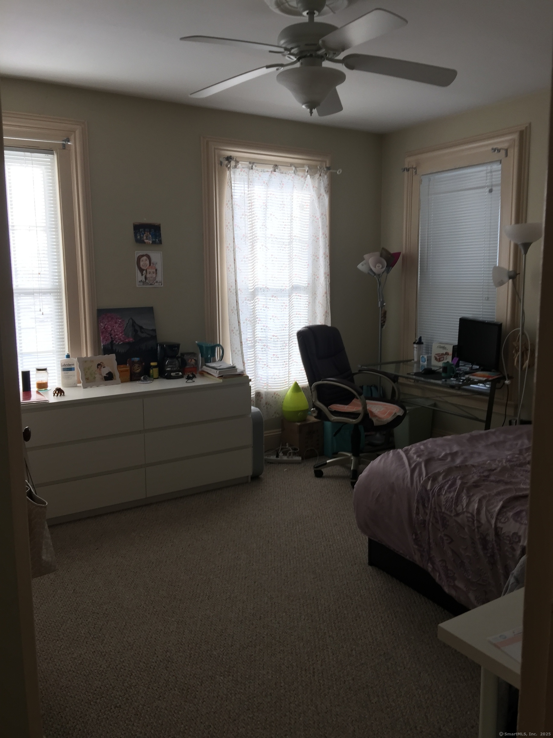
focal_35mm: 29
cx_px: 276
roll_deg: +0.3
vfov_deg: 61.7
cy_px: 369
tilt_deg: -7.3
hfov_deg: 48.2
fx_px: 618
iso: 32
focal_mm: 4.15
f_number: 2.2
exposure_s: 1/50
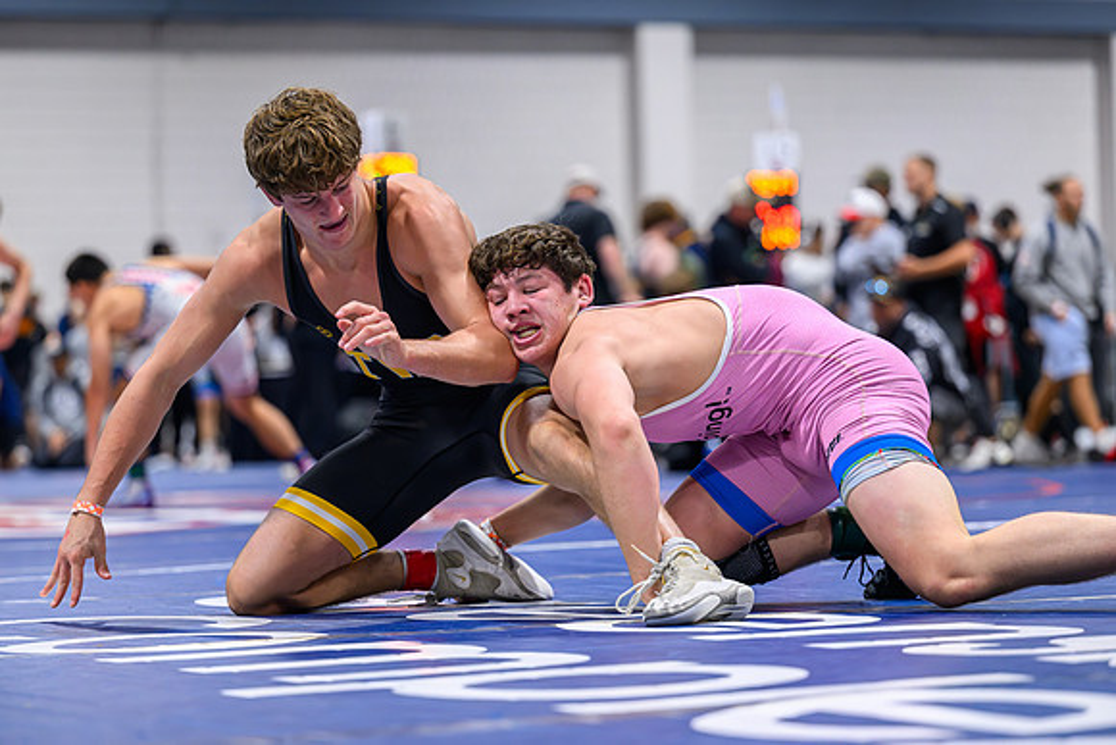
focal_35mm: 132
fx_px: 4089
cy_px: 410
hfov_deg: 15.5
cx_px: 484
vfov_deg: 10.4
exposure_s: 1/800
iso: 3200
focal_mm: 110
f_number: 2.8
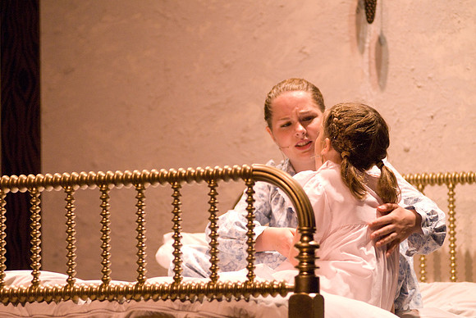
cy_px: 159
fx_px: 2879
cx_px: 238
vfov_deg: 6.3
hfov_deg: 9.5
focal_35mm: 218
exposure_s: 1/125
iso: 1600
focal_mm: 145
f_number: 2.8
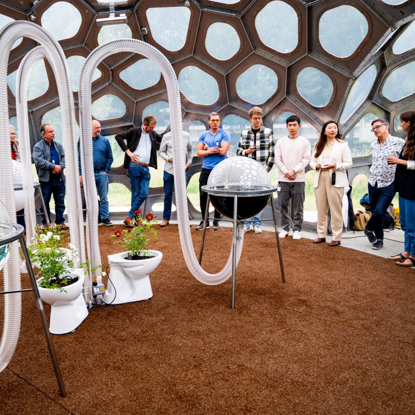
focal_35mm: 31
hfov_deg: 52.3
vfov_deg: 52.5
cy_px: 205
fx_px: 420
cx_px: 173
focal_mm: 24
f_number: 4
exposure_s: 1/125
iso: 400
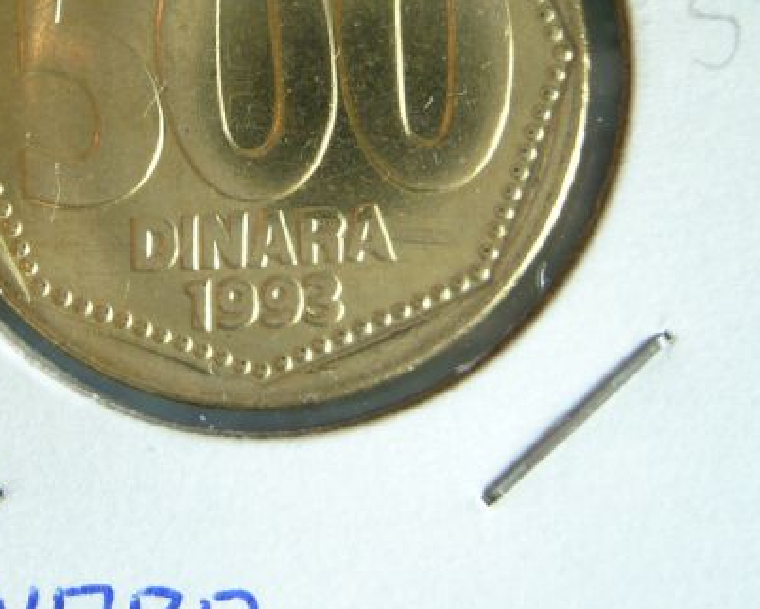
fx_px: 1530
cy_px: 49
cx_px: 282
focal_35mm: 68
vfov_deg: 21.9
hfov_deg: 27.8
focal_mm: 5.8
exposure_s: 1/8
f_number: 2.8
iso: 125
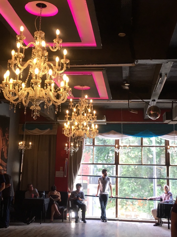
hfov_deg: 48.2
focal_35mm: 29
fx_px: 198
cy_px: 118
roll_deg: +0.2
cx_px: 88
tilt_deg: +11.1
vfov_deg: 61.7
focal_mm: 4.15
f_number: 2.2
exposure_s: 1/33
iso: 50
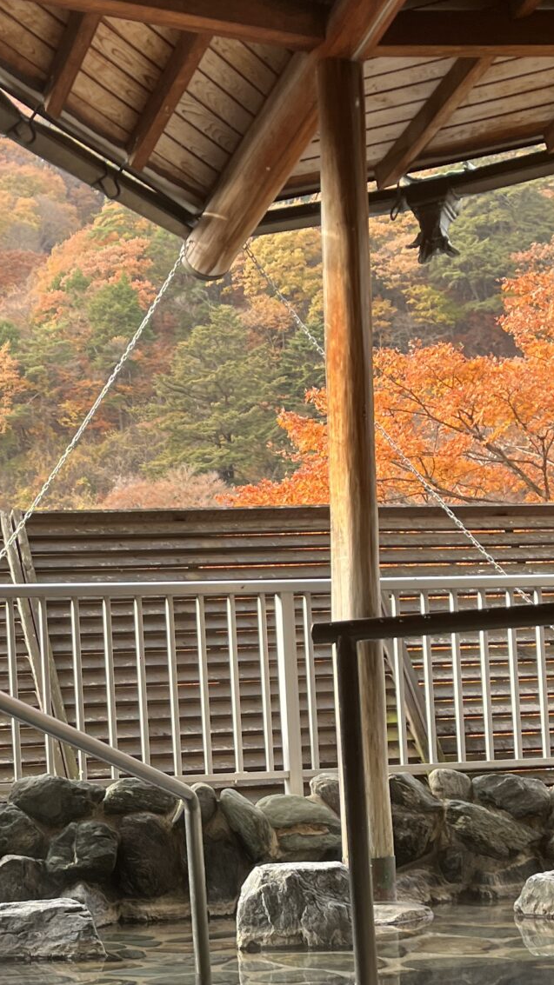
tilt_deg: +0.5
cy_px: 749
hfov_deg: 18.5
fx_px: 1672
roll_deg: -0.2
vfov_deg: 32.2
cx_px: 63
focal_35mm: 64
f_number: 1.6
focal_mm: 5.1
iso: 32
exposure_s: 1/140
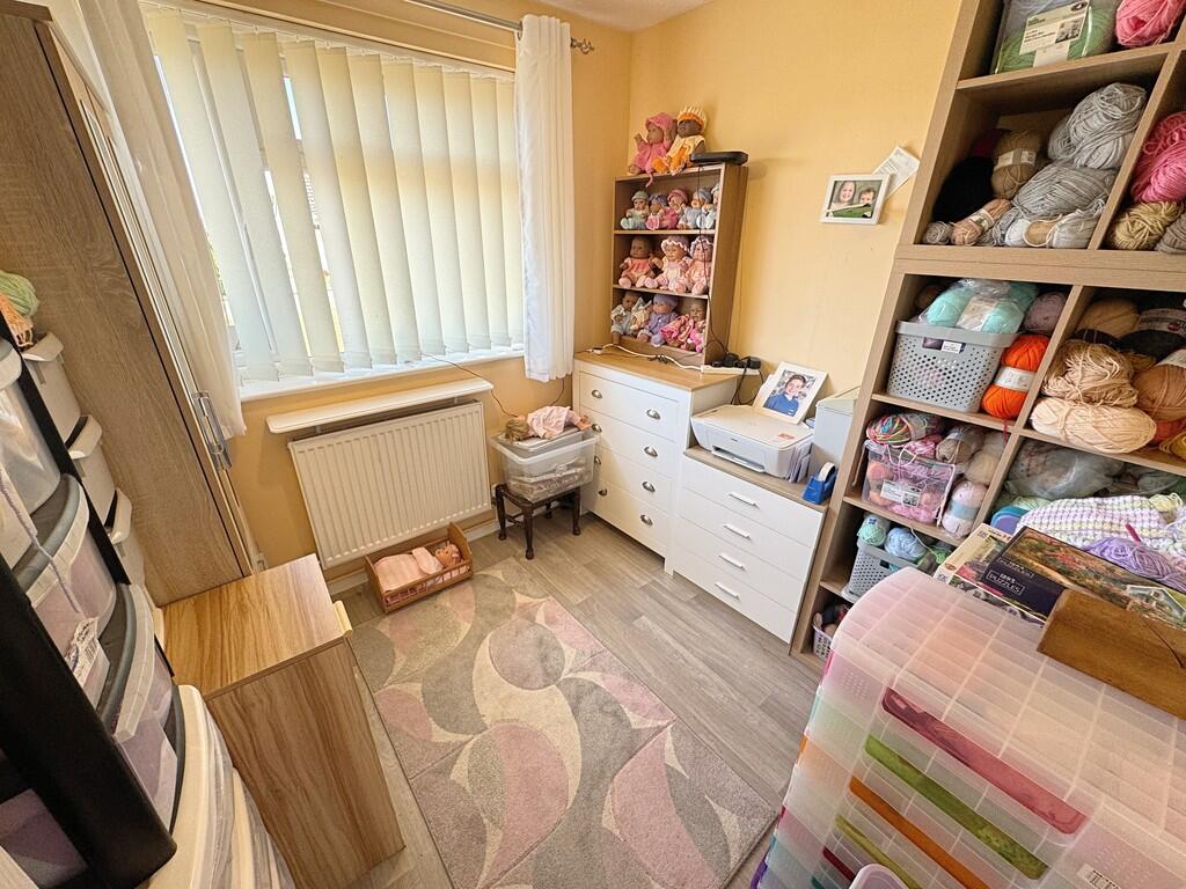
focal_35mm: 14
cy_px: 444
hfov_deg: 102.1
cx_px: 593
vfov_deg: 85.7
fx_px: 480
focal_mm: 2.22
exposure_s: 1/99
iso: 80
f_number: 2.2
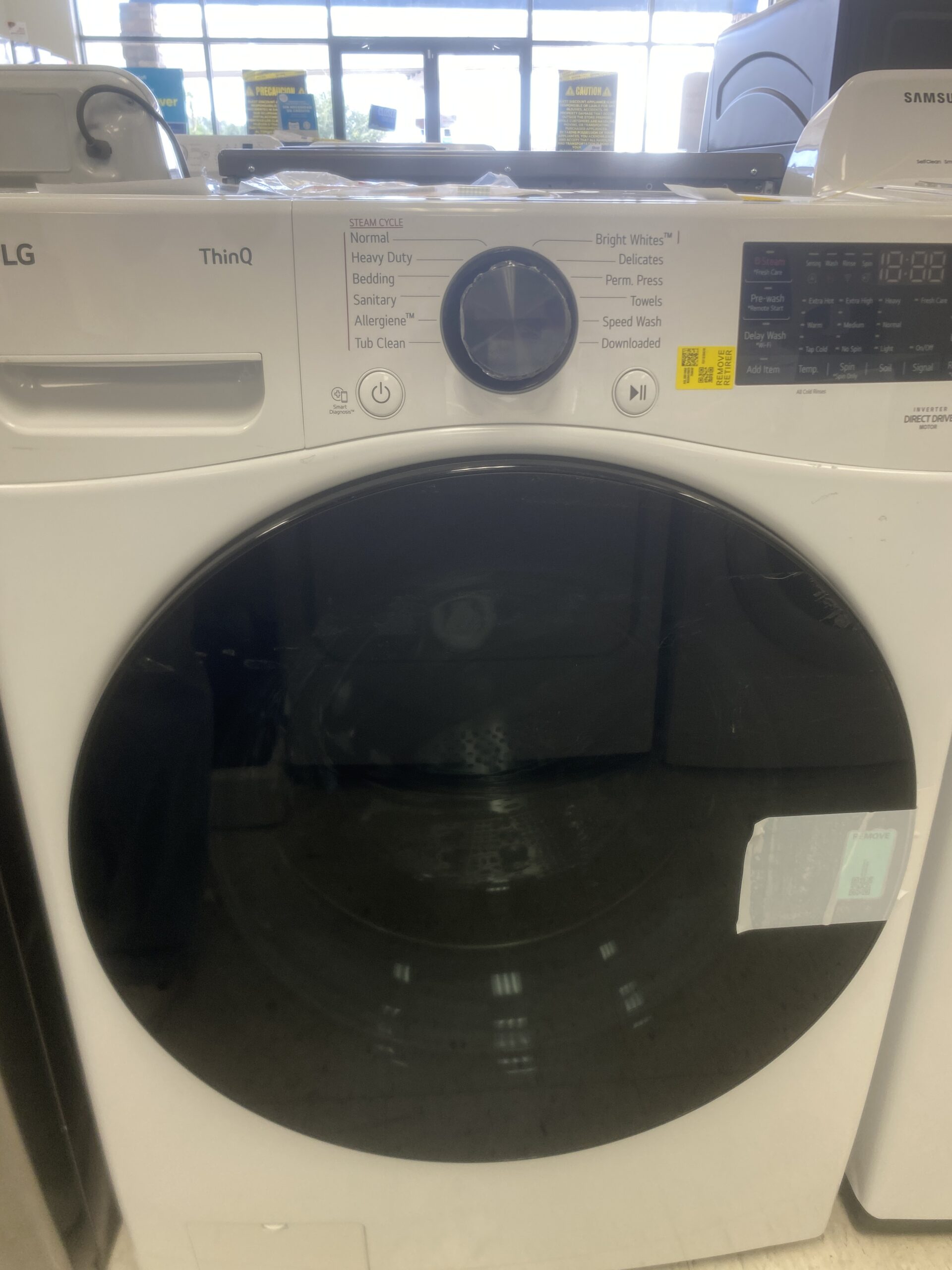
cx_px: 476
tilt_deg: -23.5
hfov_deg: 53.1
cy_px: 635
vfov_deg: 67.3
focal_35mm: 26
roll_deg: -0.2
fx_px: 953
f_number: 1.8
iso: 50
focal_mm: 4.25
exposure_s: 1/66
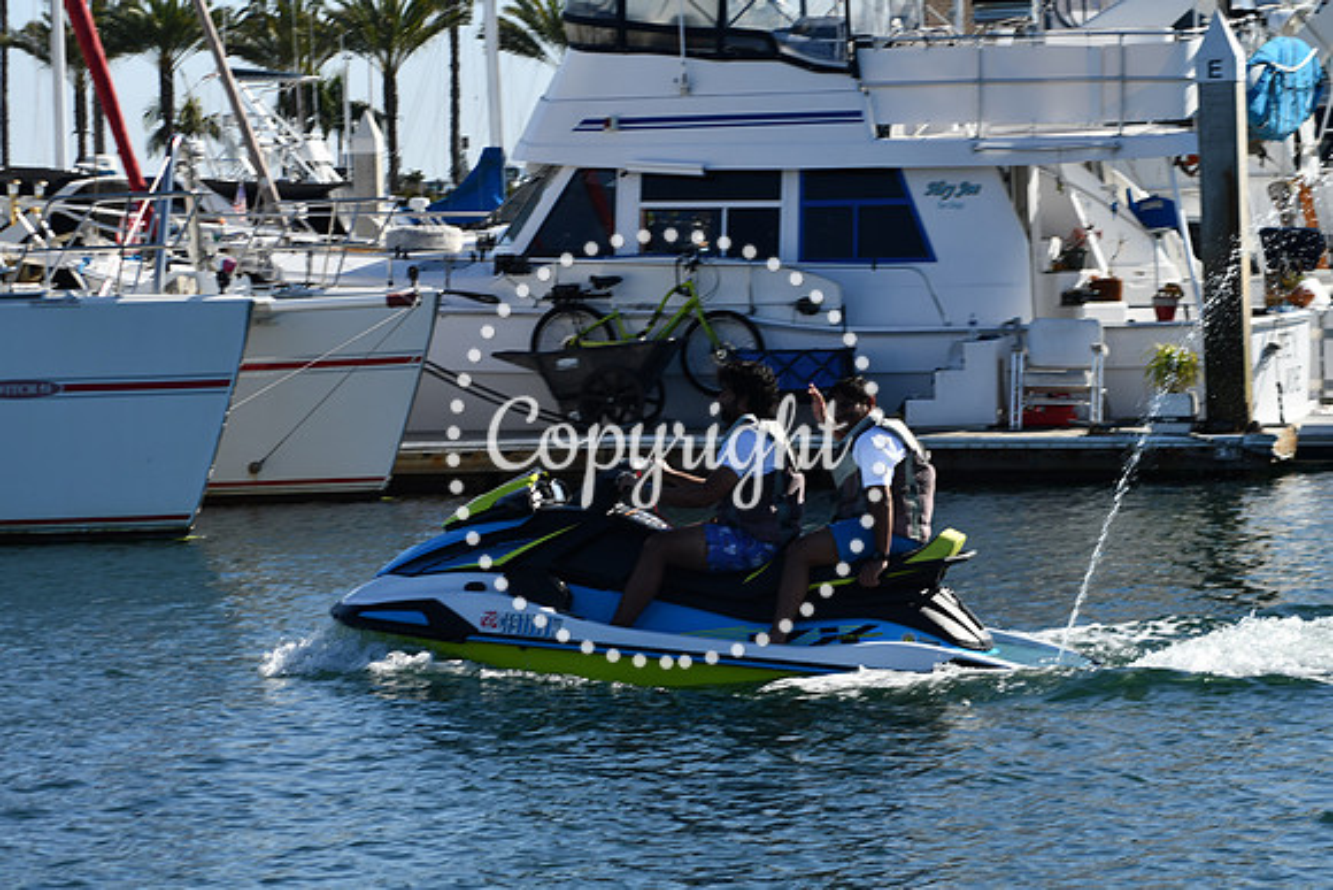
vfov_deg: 9.2
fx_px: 5555
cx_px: 666
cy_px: 445
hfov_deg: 13.7
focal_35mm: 150
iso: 140
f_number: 8
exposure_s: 1/500
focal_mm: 100
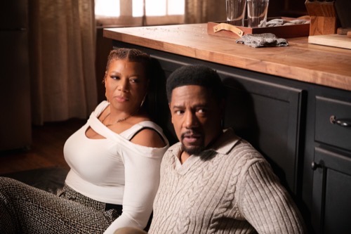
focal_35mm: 70
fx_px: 682
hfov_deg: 28.9
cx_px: 176
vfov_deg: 19.4
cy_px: 117
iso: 3200
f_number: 3.5
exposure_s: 1/250
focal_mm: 70
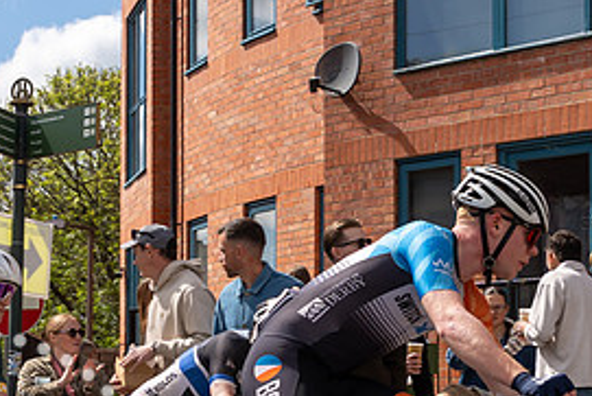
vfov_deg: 13.7
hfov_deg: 20.5
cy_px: 364
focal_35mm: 99
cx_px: 206
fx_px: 1629
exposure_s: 1/1000
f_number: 5
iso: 125
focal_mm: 25
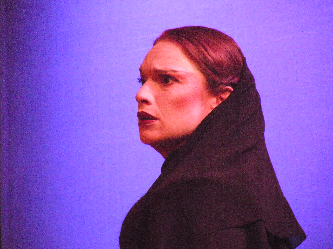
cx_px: 166
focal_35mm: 337
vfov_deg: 4.4
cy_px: 124
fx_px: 3242
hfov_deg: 5.9
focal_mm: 59.6
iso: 2000
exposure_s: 1/82
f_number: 4.5
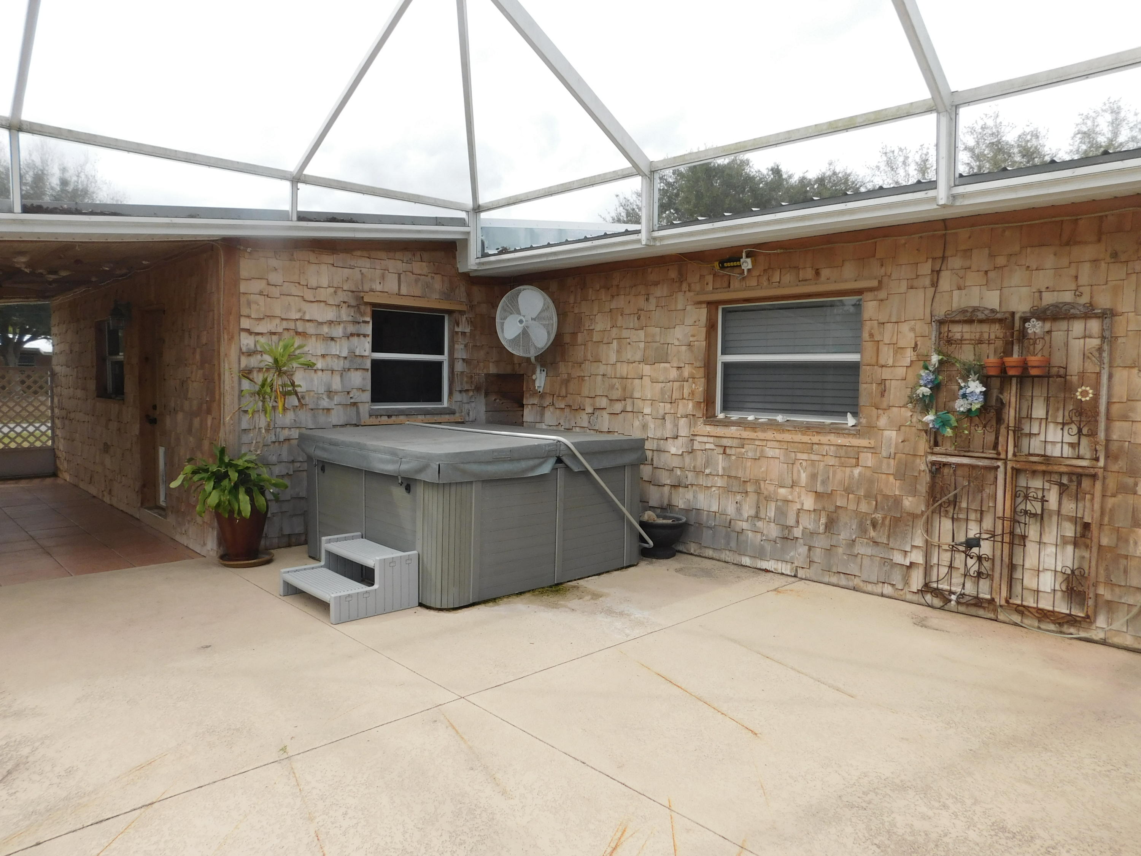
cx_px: 570
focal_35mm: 23
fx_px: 758
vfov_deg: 58.9
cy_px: 428
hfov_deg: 73.9
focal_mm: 4
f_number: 3
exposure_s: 1/640
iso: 125
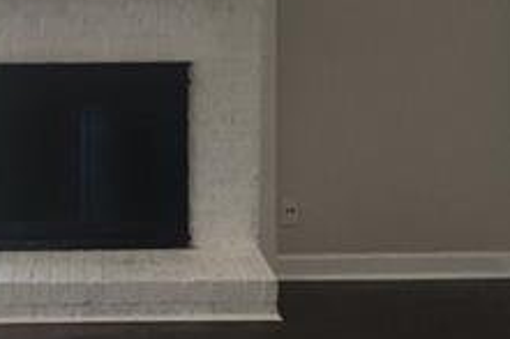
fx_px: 1486
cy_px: -74
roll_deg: +0.0
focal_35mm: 105
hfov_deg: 19.3
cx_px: 120
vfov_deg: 12.7
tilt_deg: +0.6
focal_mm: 4.15
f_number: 2.2
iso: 80
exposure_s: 1/30
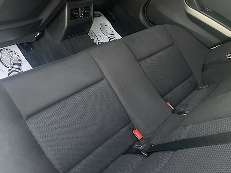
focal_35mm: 31
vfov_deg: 45.3
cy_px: 76
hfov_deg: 58.2
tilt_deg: -45.1
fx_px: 207
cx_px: 104
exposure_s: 1/30
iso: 800
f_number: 1.6
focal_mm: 5.1
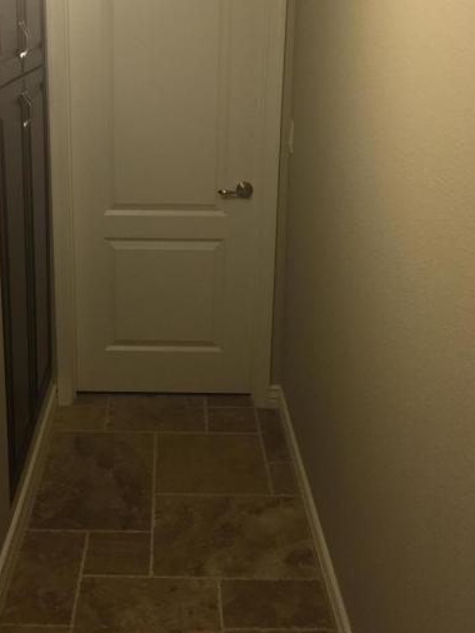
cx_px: 154
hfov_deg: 32.6
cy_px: 218
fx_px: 804
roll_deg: +1.0
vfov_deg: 42.4
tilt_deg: -13.9
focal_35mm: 44
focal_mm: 4.15
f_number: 2.2
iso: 125
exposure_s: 1/33
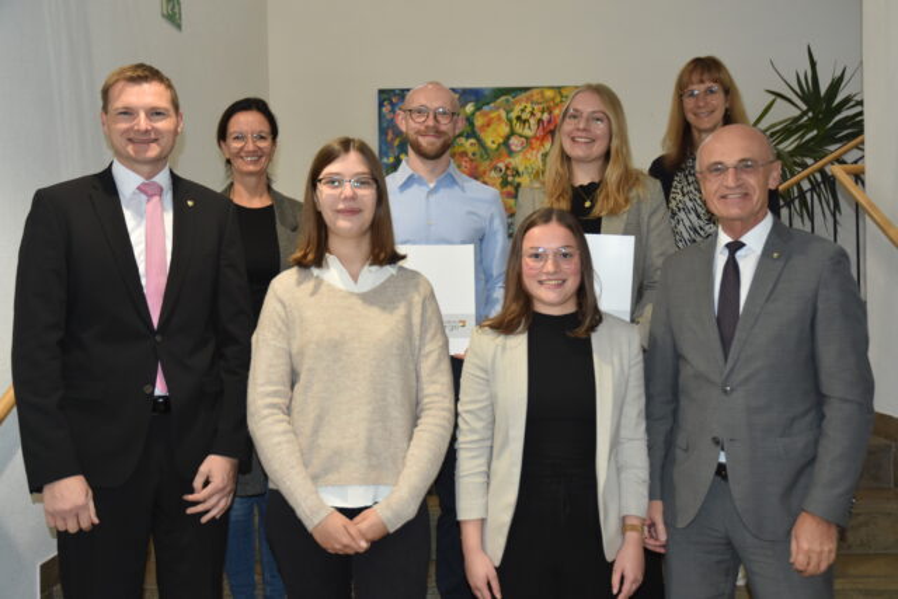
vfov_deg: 35.5
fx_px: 936
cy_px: 300
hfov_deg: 51.3
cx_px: 449
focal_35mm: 38
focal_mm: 25
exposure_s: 1/60
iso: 640
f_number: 3.8
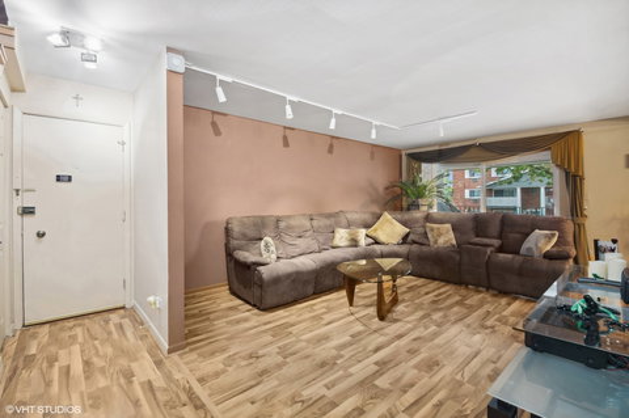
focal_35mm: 15
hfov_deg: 100.4
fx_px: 262
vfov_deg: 77.2
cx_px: 314
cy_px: 209
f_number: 11
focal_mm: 10
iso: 100
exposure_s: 2
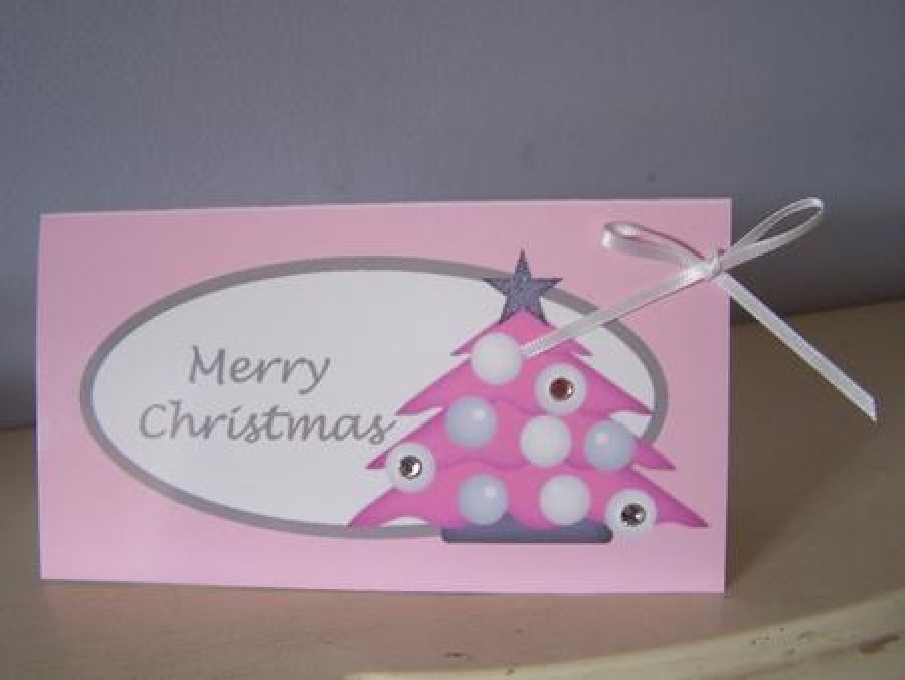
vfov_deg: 37.8
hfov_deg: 49.0
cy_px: 340
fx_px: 994
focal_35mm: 38
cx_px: 452
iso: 140
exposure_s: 1/30
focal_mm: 6.3
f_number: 2.8
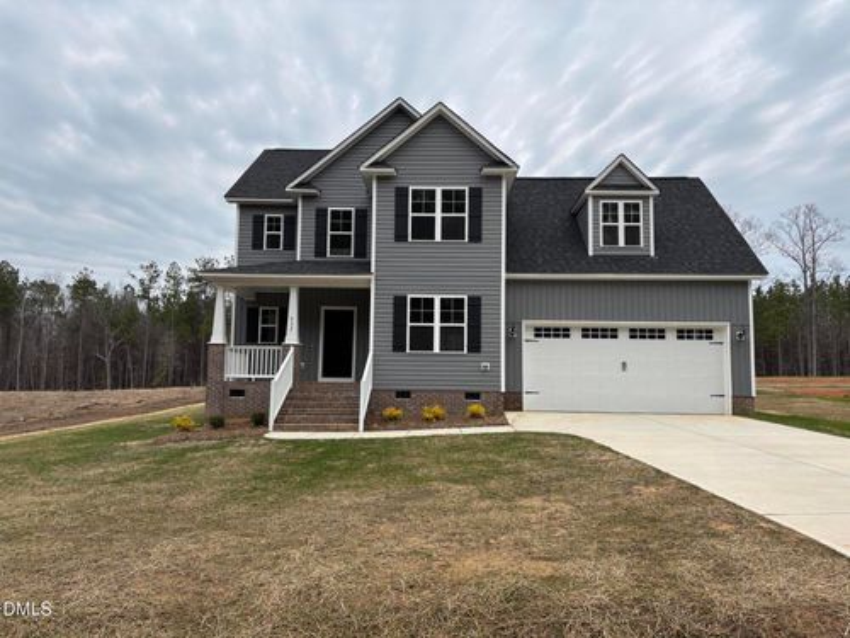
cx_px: 425
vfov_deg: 53.1
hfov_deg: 67.3
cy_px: 319
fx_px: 638
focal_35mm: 26
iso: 50
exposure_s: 1/1437
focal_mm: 5.96
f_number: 1.6
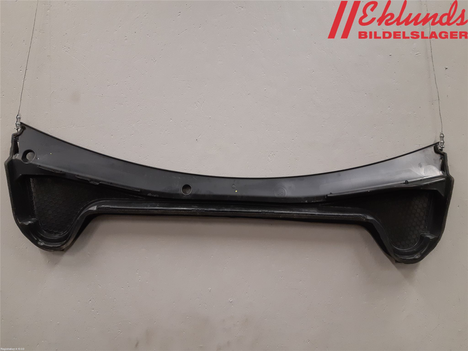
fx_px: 352
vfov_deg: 53.1
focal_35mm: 26
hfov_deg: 67.3
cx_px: 234
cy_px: 176
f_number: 1.7
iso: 160
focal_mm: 3.93
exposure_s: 1/50
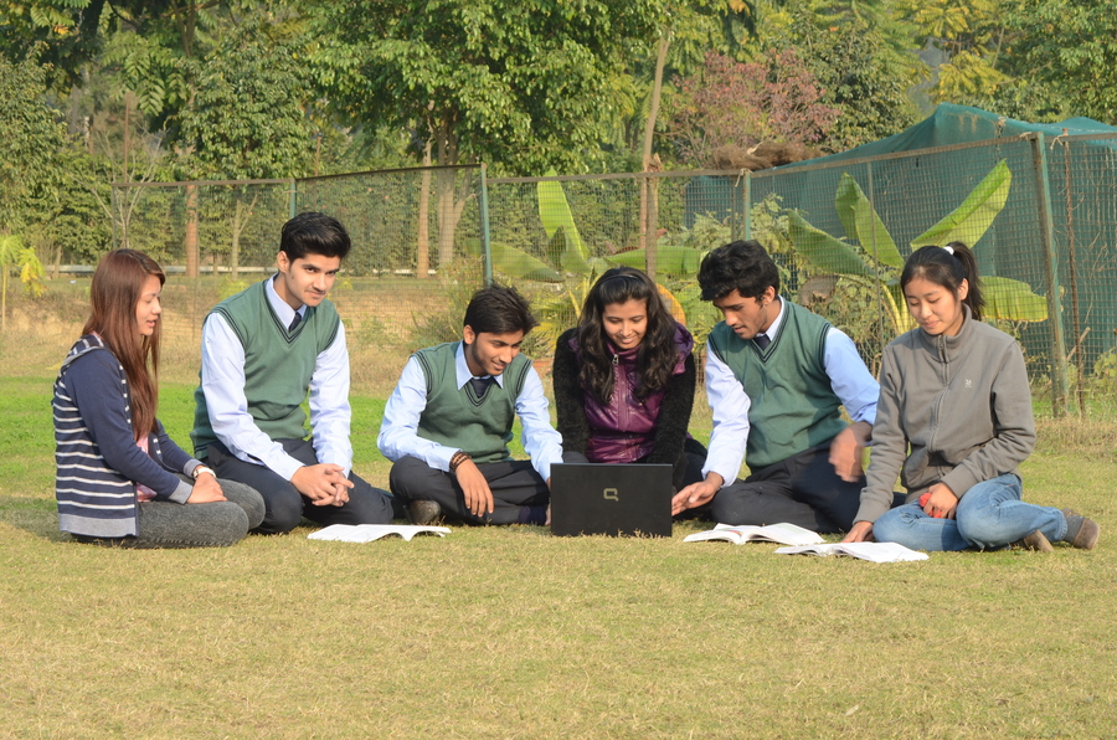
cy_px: 370
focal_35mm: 105
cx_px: 558
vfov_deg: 13.0
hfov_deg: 19.5
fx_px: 3251
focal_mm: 70
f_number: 11
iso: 250
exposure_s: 1/100
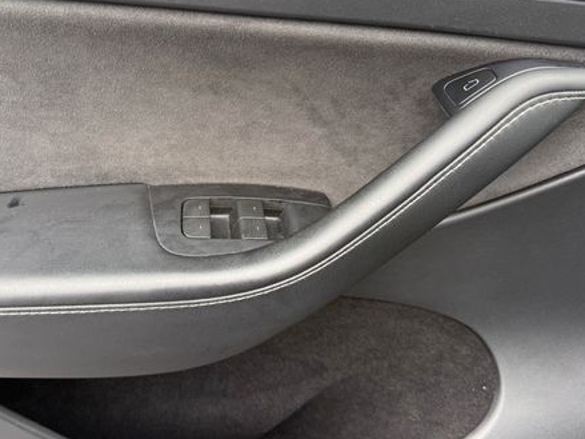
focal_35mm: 35
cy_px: 185
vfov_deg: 40.6
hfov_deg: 52.4
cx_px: 241
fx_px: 591
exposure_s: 1/121
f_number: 1.78
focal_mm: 6.76
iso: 125
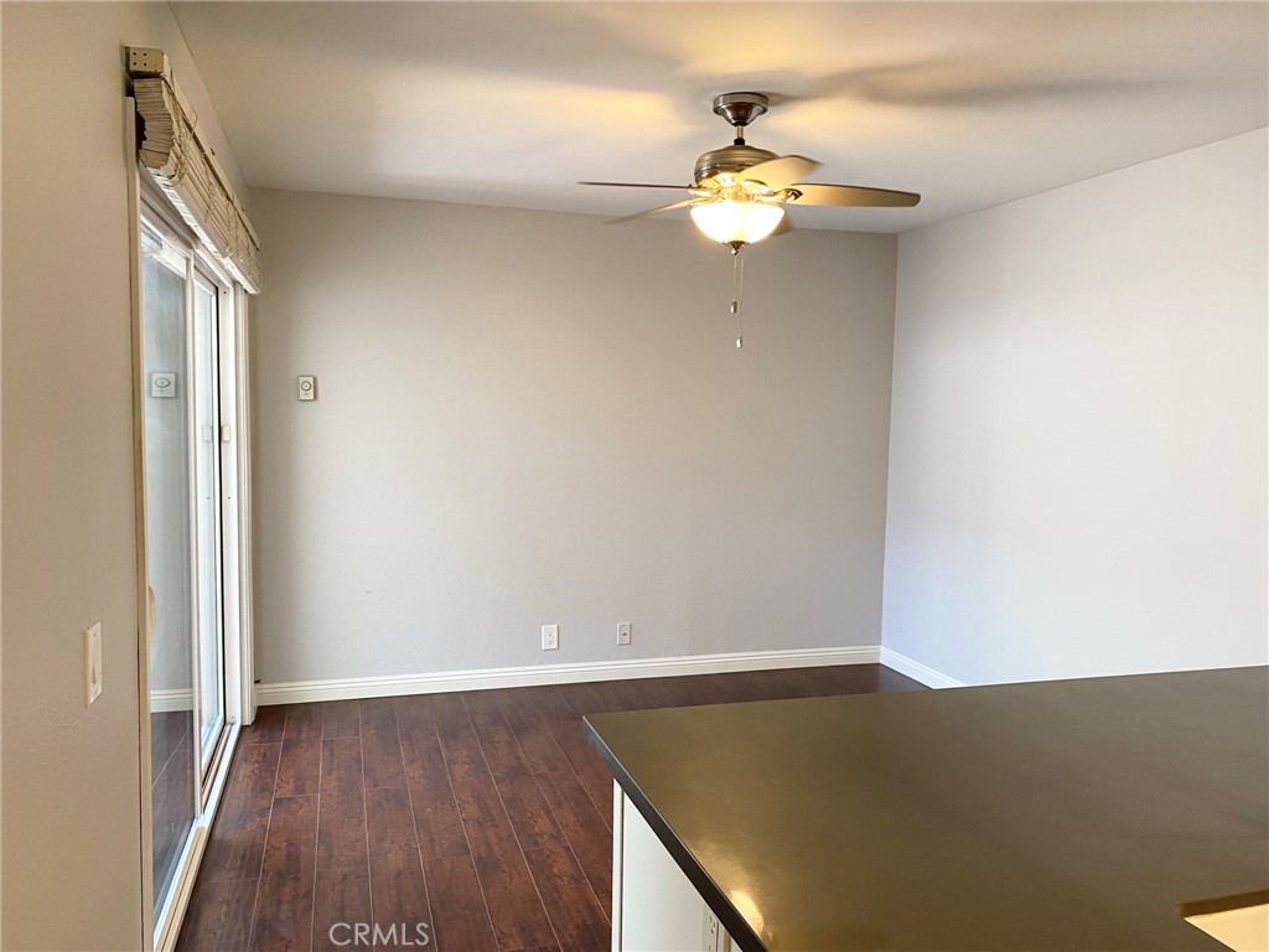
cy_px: 476
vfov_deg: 53.1
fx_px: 953
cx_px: 634
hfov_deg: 67.3
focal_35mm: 26
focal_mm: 4.25
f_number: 1.8
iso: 80
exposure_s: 1/60
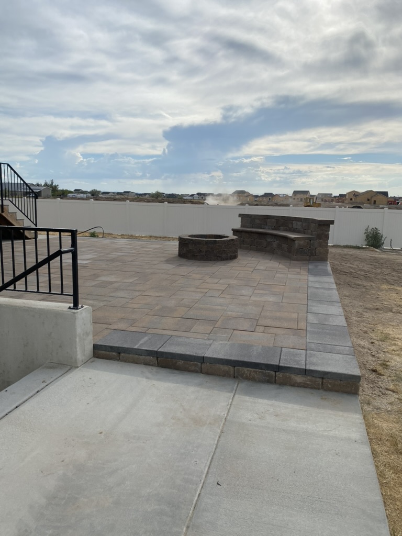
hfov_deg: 53.1
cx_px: 201
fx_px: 403
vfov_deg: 67.3
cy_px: 268
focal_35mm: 26
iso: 32
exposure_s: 1/6061
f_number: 1.8
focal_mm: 4.25
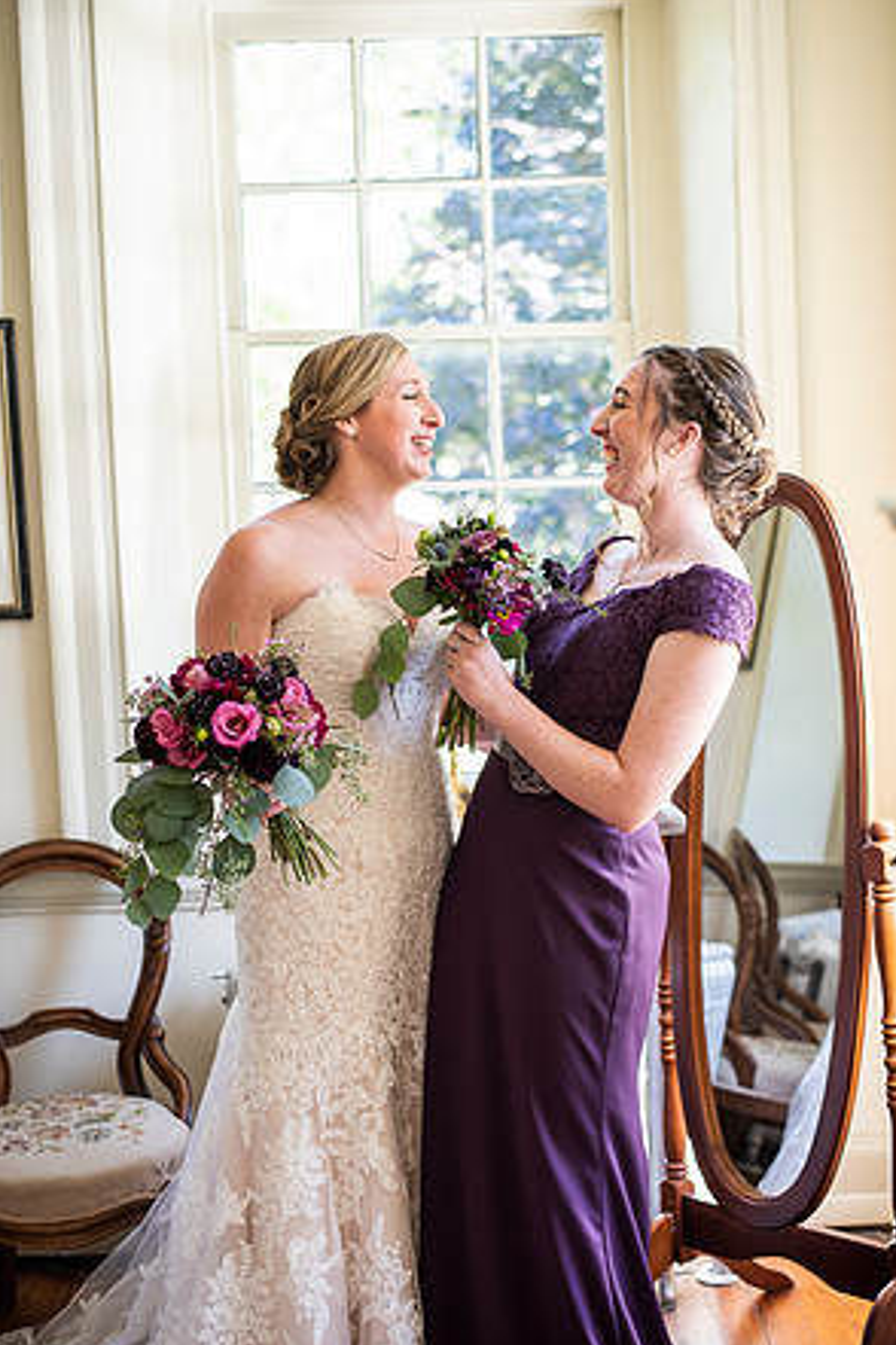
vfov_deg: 38.9
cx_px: 454
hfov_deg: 26.5
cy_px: 674
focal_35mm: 51
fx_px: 1904
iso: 640
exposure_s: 1/400
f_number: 2.5
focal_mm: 50
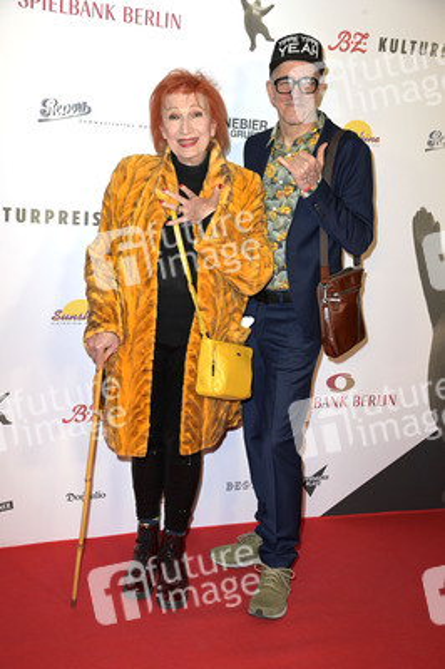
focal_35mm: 50
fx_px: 929
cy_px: 334
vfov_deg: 39.6
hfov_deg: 26.9
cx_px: 222
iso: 640
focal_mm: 50
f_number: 5.6
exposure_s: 1/160
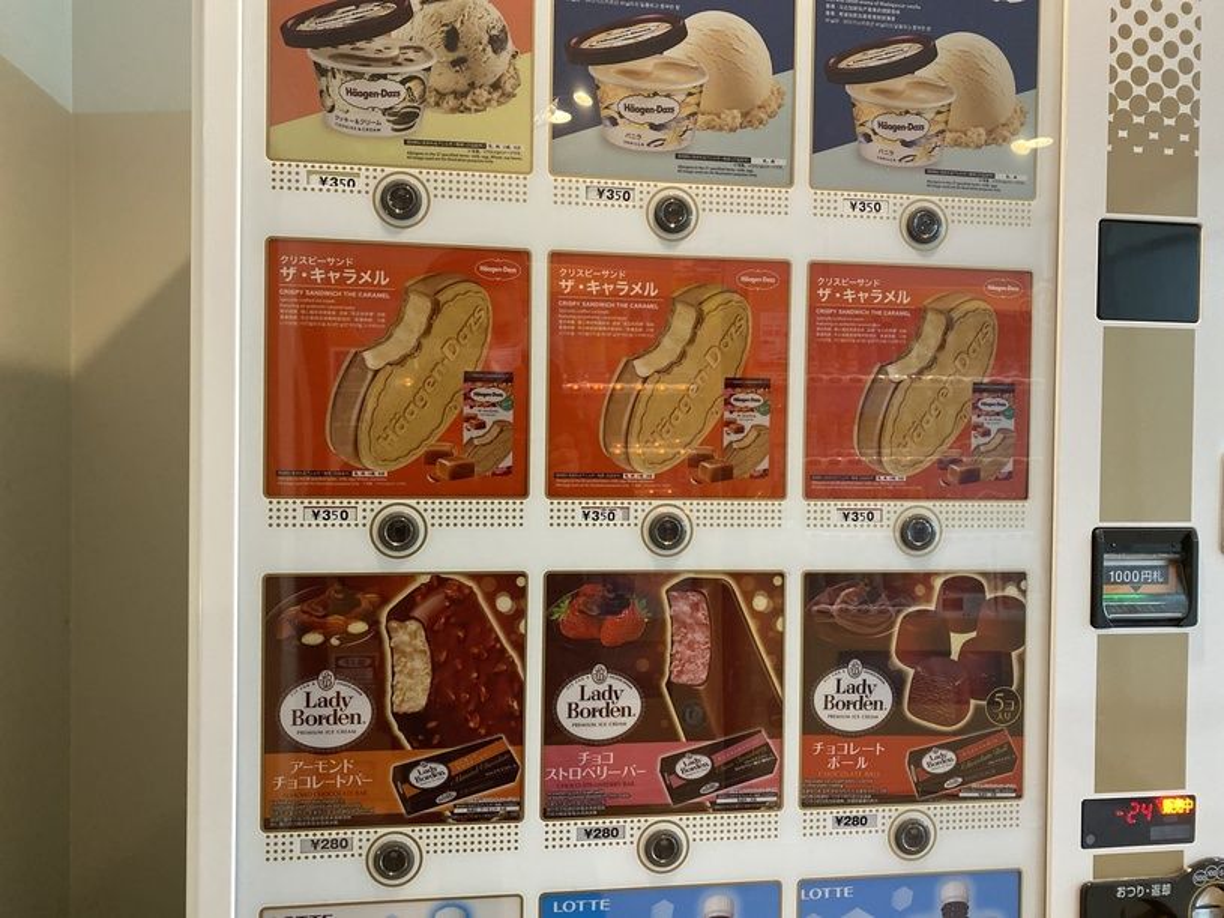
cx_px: 612
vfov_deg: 53.1
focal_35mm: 26
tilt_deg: -0.8
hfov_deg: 67.3
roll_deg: -1.2
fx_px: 919
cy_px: 459
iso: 320
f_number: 1.8
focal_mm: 4.25
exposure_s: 1/60
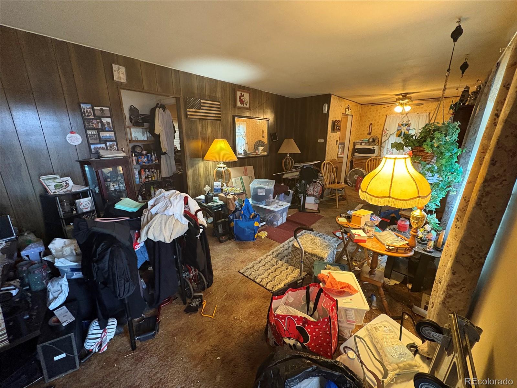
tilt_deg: -15.5
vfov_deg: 85.7
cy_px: 194
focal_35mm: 14
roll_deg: -0.6
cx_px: 258
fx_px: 209
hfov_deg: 102.1
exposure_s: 1/60
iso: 640
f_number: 2.2
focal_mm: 2.22
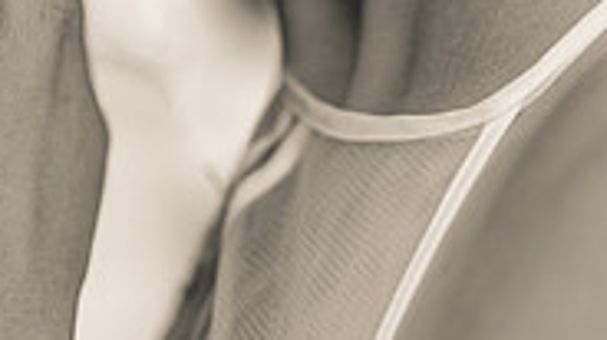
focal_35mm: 182
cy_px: -91
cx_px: -96
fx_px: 2926
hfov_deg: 11.6
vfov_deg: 6.6
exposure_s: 1/160
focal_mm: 55
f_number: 2.2
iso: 500
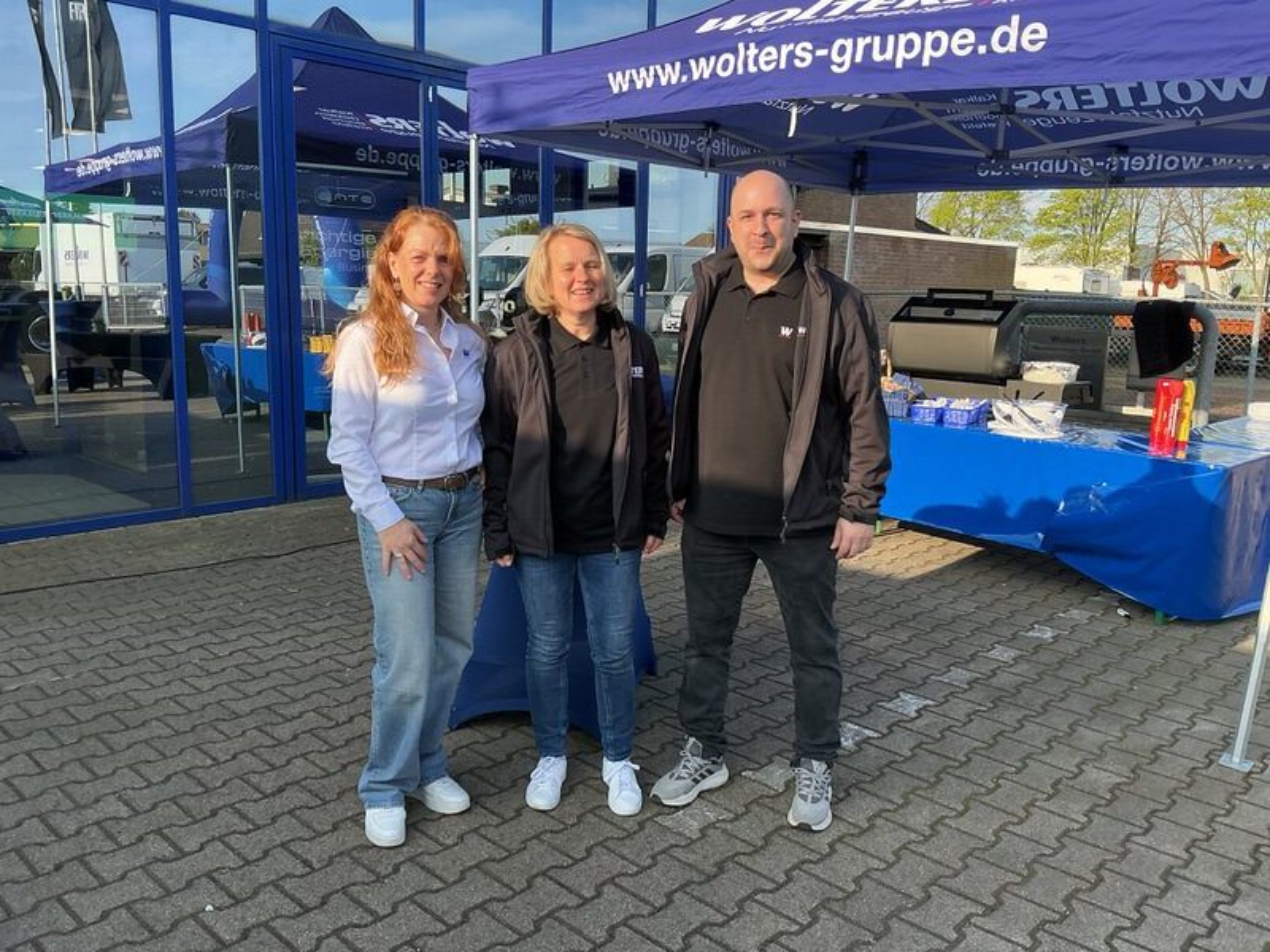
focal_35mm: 29
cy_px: 476
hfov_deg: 61.7
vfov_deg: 48.2
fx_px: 1064
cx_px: 635
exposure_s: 1/816
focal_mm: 3
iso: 25
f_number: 1.8
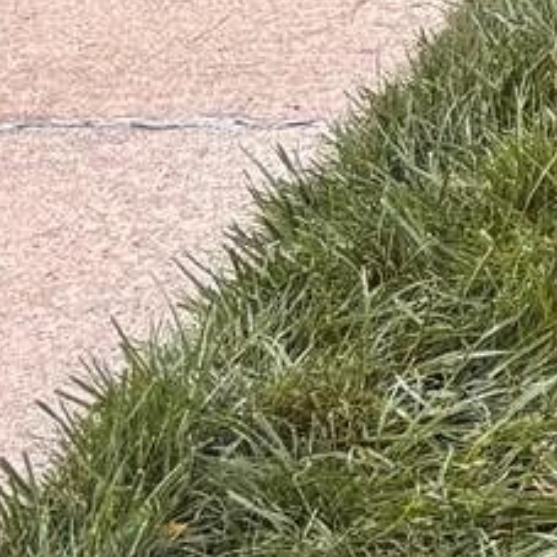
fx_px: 3768
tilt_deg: -1.3
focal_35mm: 207
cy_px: -1048
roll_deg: -1.5
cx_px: 1855
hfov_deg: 7.2
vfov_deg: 7.5
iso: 50
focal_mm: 5.96
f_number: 1.6
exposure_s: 1/421
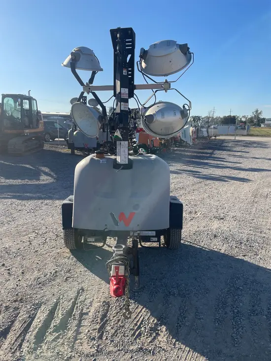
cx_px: 136
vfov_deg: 67.3
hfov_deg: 53.1
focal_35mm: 26
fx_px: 271
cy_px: 180
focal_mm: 4.2
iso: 50
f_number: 1.6
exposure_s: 1/4132
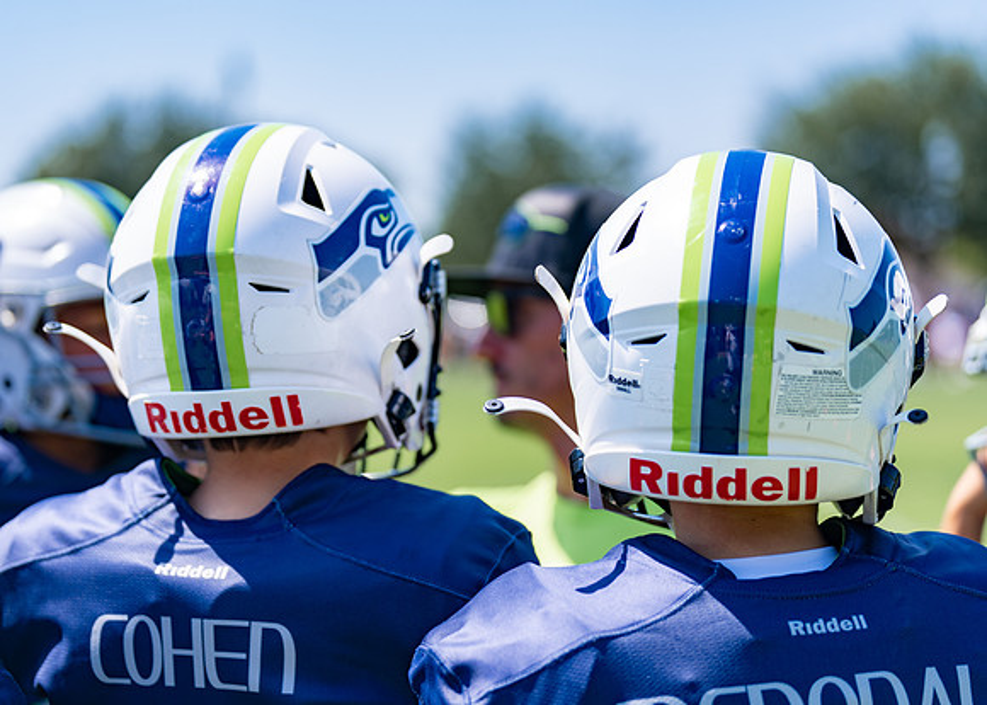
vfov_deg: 14.7
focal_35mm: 98
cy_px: 352
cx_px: 494
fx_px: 2735
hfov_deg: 20.5
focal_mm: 93
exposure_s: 1/1250
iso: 100
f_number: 2.8
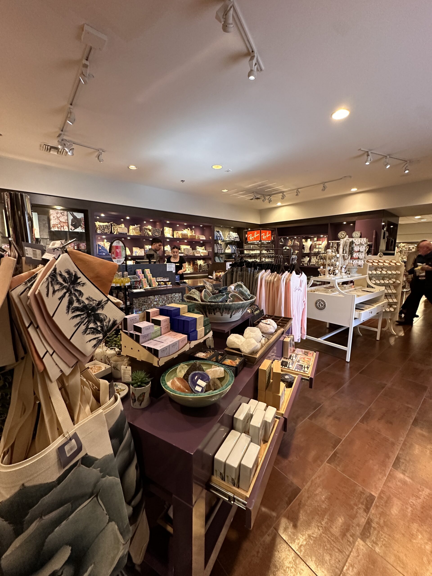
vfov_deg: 102.1
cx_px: 216
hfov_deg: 85.7
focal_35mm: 14
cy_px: 288
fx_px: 233
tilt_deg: -8.4
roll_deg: -0.7
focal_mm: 2.22
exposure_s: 1/60
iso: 400
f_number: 2.2
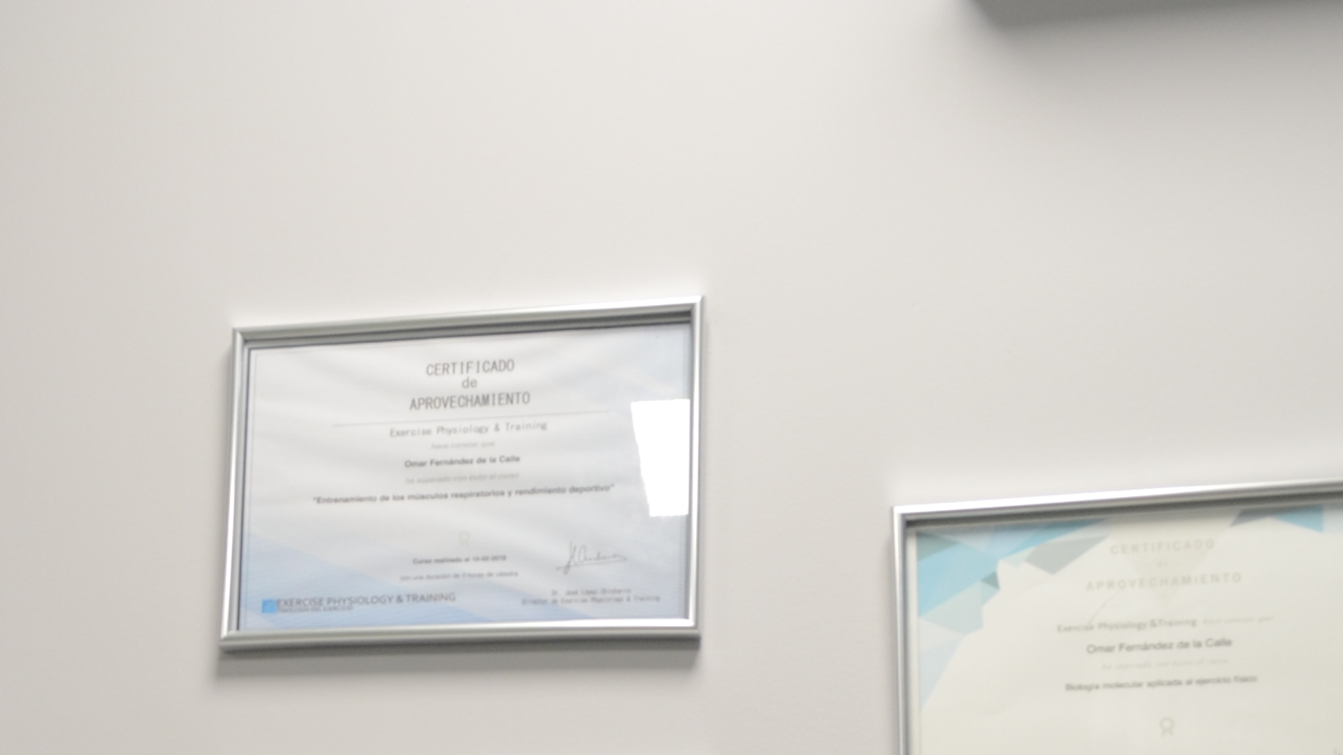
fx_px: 2386
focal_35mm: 67
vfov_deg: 16.8
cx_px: 102
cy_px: 1039
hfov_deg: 29.9
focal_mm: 18
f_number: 6.3
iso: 200
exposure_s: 1/10
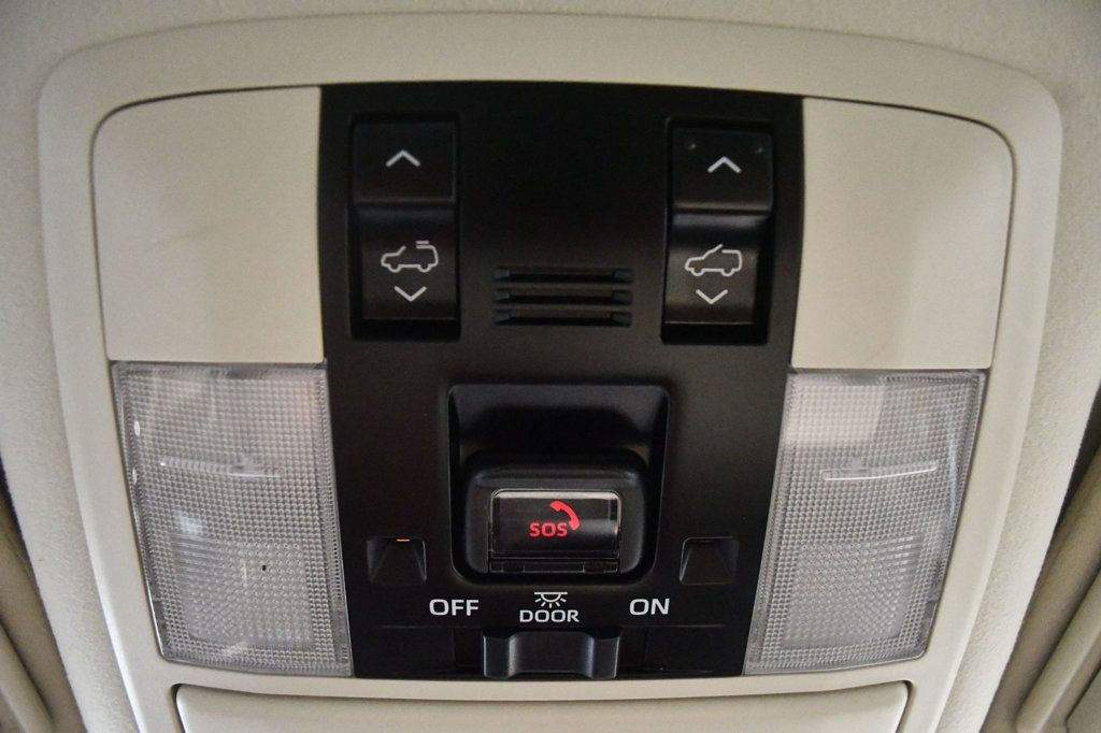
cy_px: 366
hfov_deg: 67.4
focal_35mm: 27
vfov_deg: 47.9
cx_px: 550
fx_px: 825
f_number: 3.5
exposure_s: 1/60
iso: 12800
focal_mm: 18
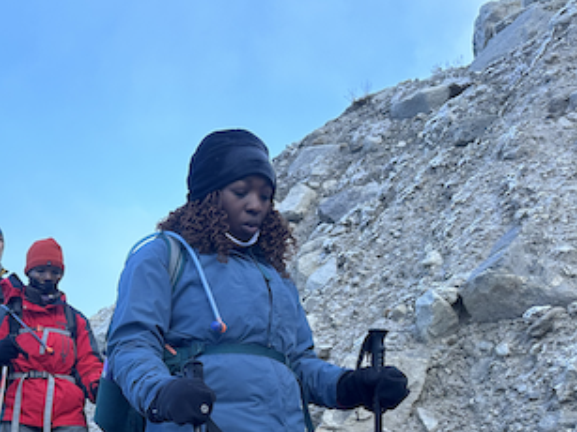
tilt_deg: +20.8
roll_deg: +1.2
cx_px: 85
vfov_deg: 28.5
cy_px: 344
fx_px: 833
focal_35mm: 50
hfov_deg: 36.4
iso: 80
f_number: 1.78
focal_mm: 6.86
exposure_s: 1/663
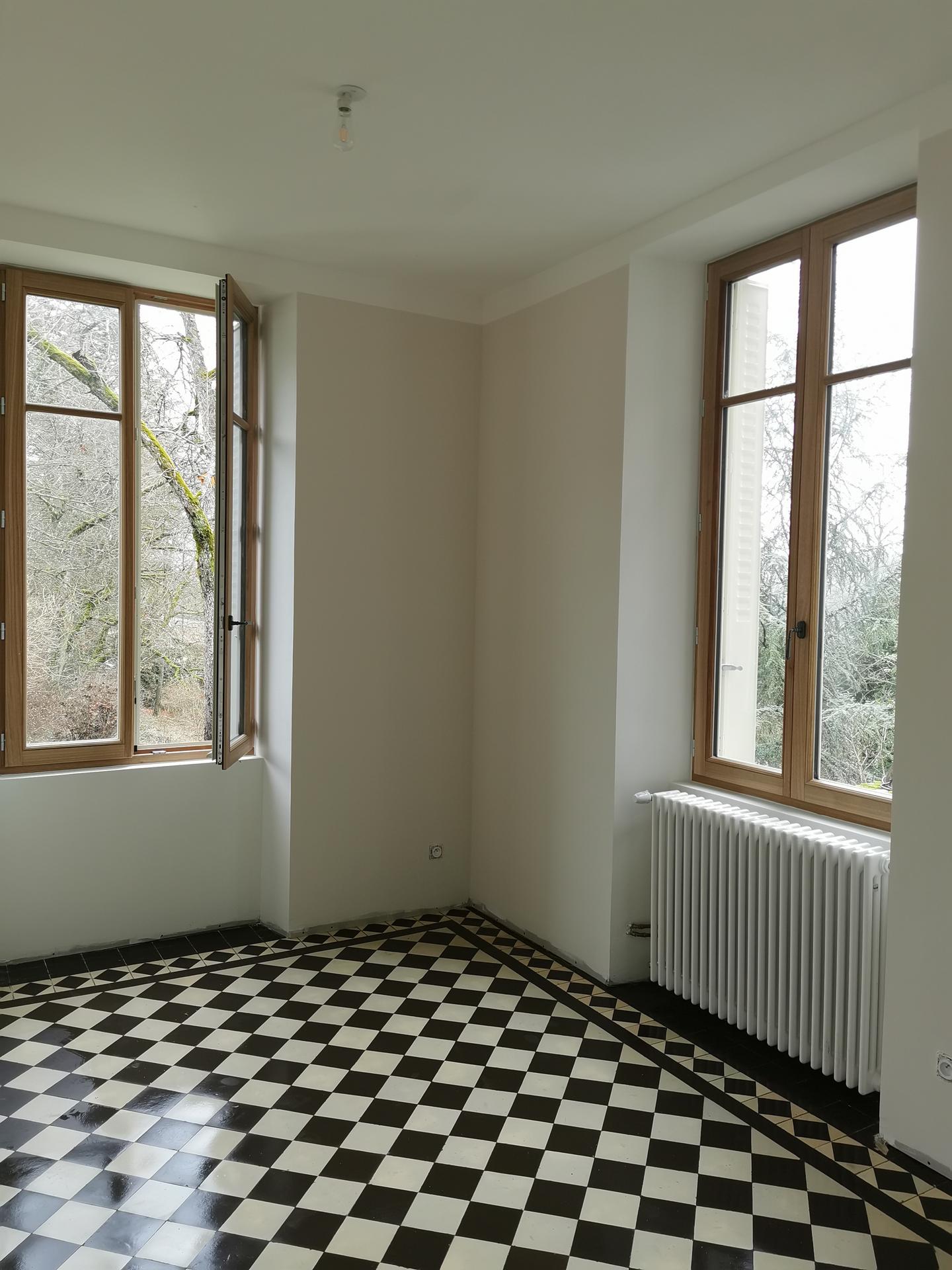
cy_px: 635
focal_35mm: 27
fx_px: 990
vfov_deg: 65.3
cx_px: 476
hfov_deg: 51.4
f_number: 1.6
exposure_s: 1/100
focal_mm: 5.56
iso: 100
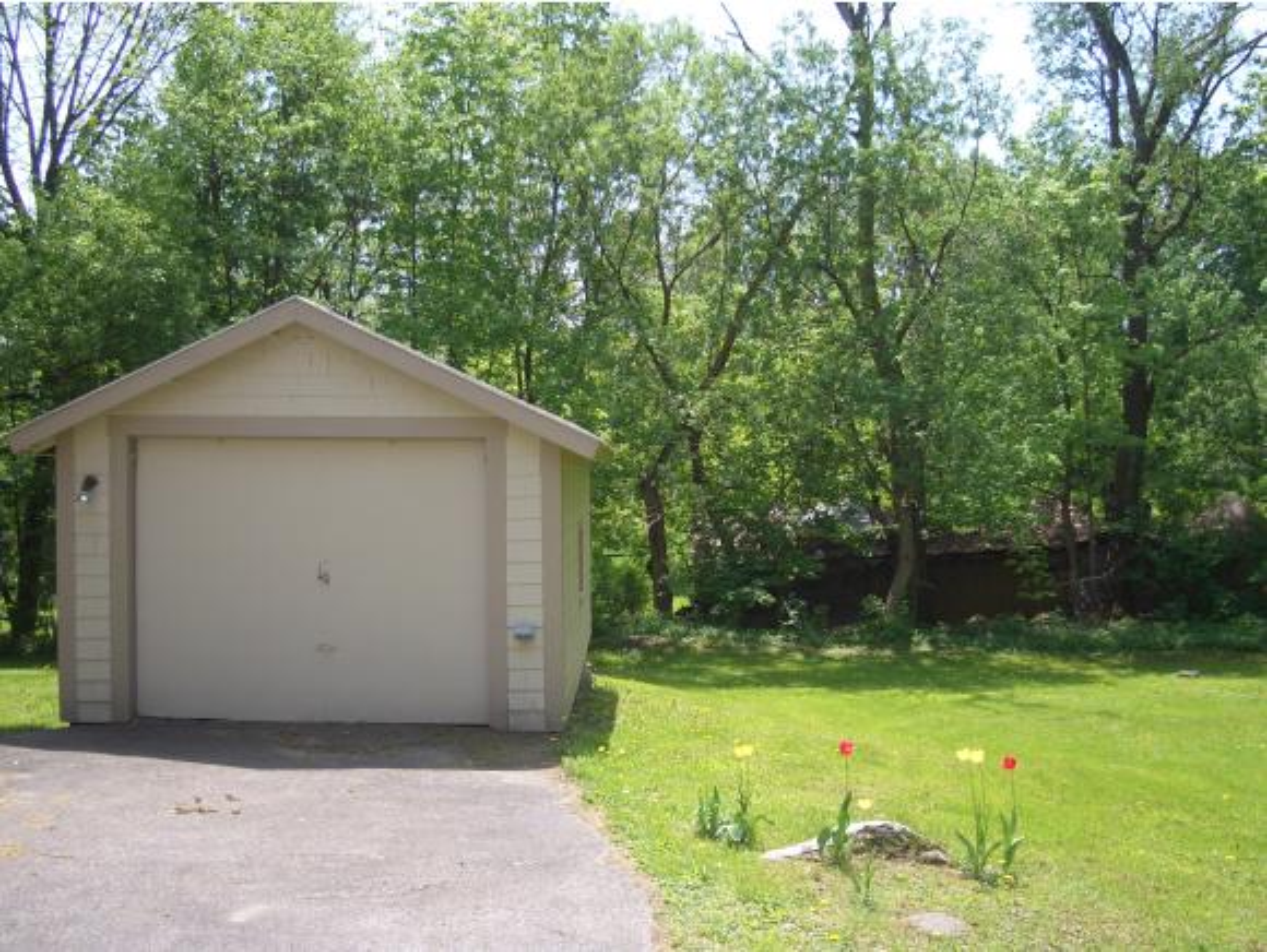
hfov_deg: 45.7
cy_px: 476
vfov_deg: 35.2
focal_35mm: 41
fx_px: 1502
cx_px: 634
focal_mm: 6.8
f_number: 2.8
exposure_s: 1/320
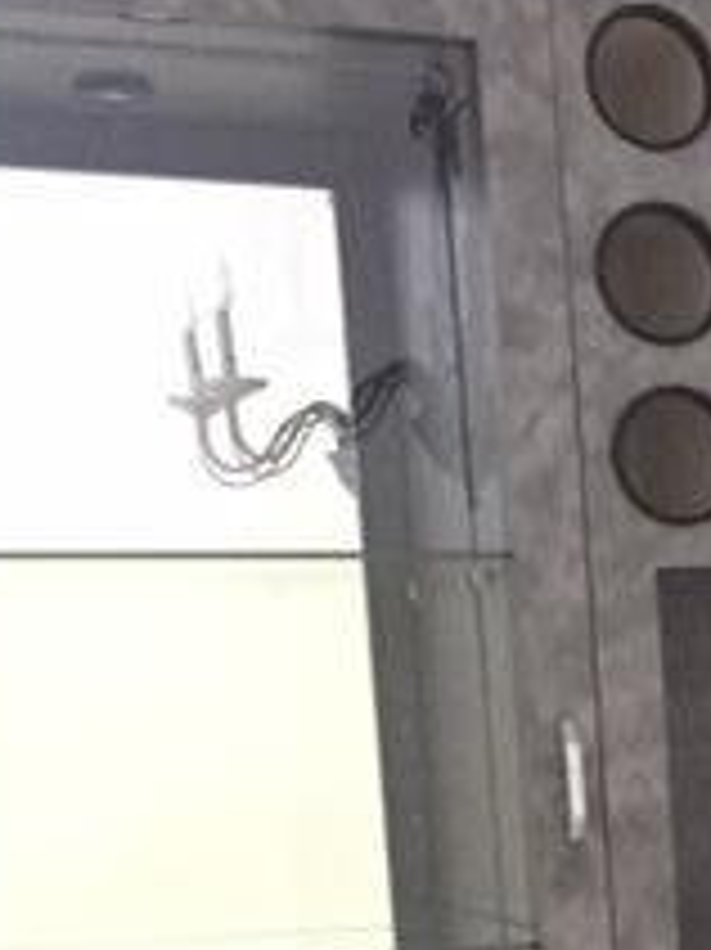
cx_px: 1017
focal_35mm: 88
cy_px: 1103
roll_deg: +2.6
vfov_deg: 20.9
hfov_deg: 15.6
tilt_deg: -8.7
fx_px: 2412
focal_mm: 4.15
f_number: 2.2
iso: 250
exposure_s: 1/15
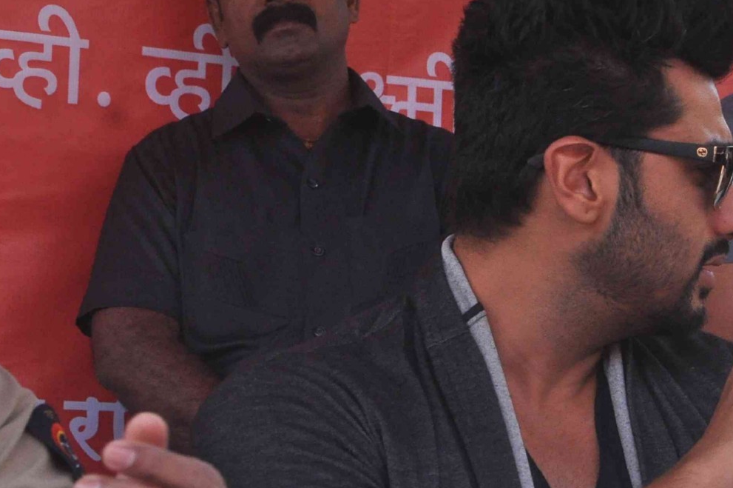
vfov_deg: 8.3
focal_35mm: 164
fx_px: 3336
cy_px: 335
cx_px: 818
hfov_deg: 12.3
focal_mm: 48
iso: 1000
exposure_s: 1/400
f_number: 10
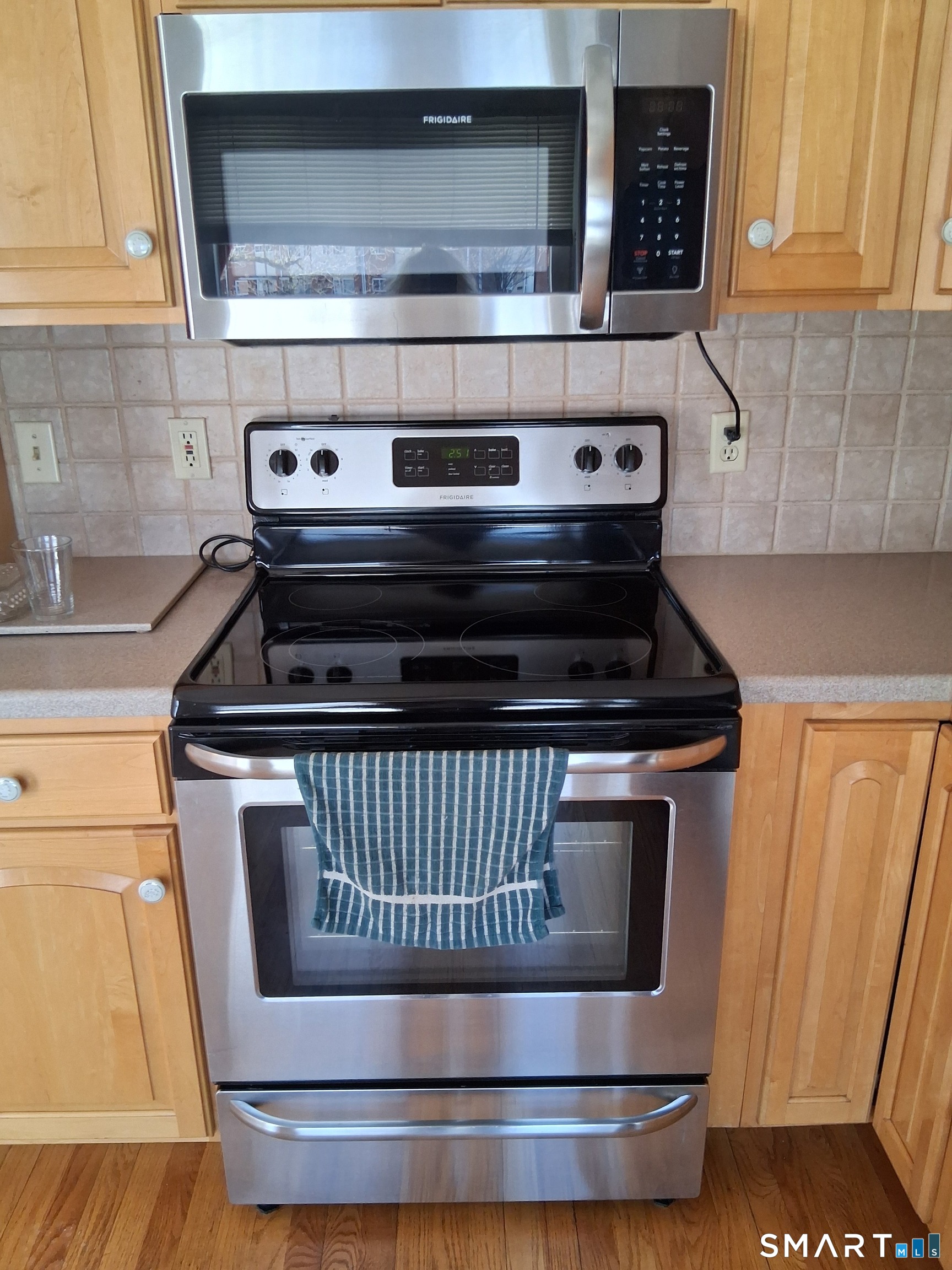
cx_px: 476
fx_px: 953
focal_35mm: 26
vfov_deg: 67.3
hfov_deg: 53.1
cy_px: 635
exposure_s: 1/120
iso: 250
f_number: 1.8
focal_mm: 3.98
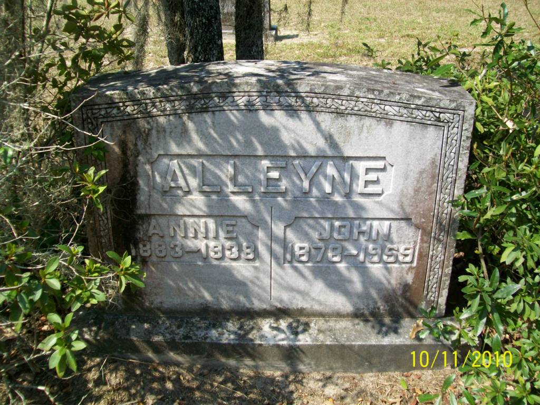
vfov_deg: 39.7
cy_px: 202
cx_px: 270
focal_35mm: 36
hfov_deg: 51.4
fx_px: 562
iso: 64
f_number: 2.7
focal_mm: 6
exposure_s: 1/640
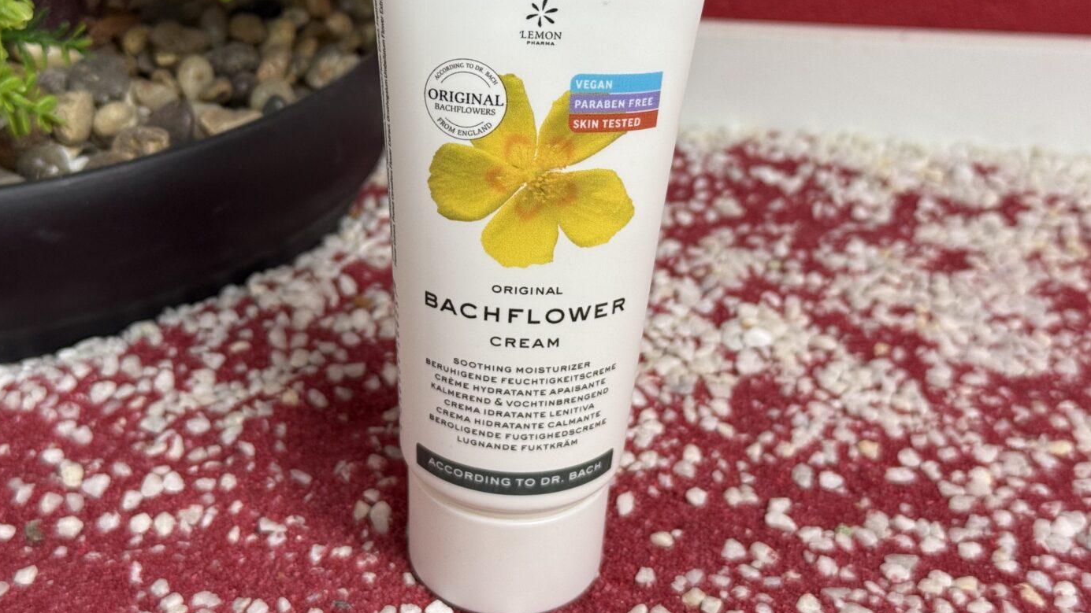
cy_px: 182
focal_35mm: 58
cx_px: 494
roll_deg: +0.3
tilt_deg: -27.0
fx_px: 1678
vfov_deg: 20.6
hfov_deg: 36.0
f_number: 1.78
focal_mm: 6.76
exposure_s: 1/50
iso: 80
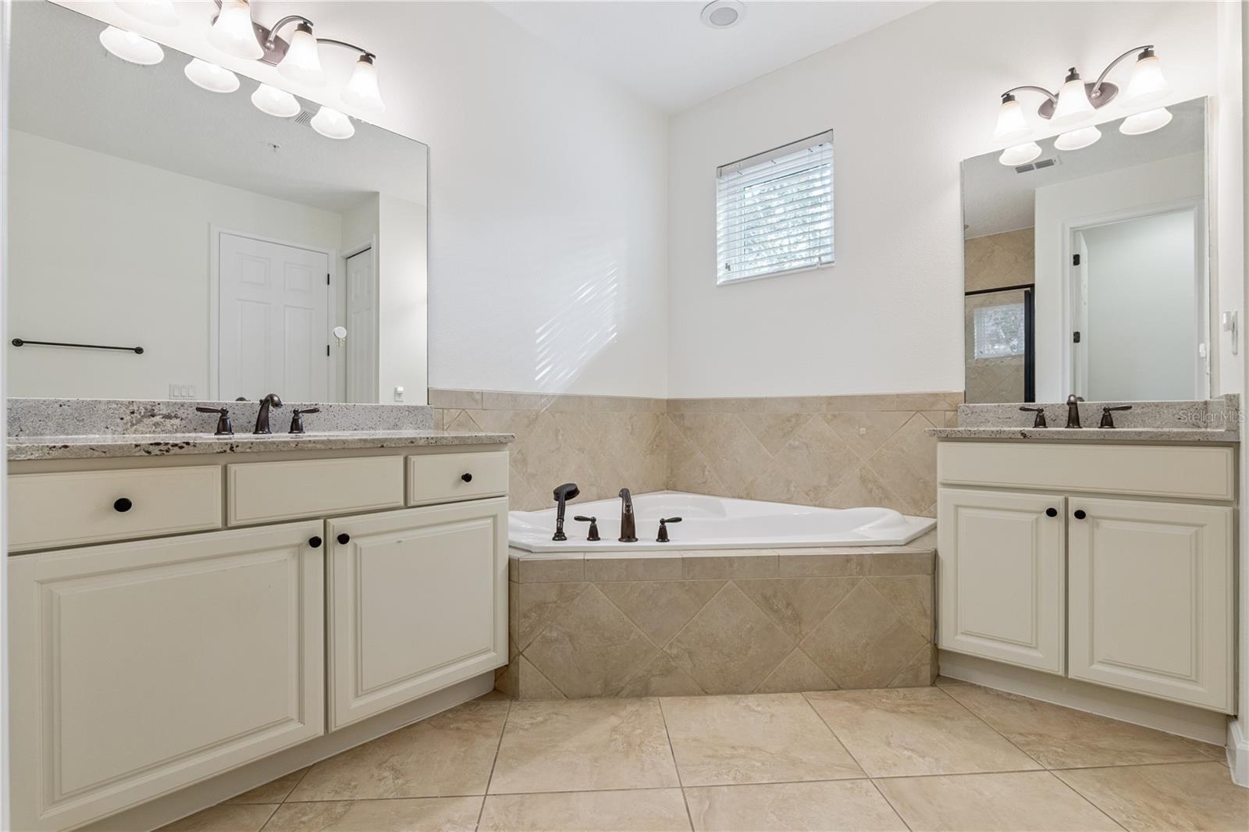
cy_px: 416
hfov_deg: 96.7
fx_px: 555
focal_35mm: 16
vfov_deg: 73.7
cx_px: 624
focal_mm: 16
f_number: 10
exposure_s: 1/30
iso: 800
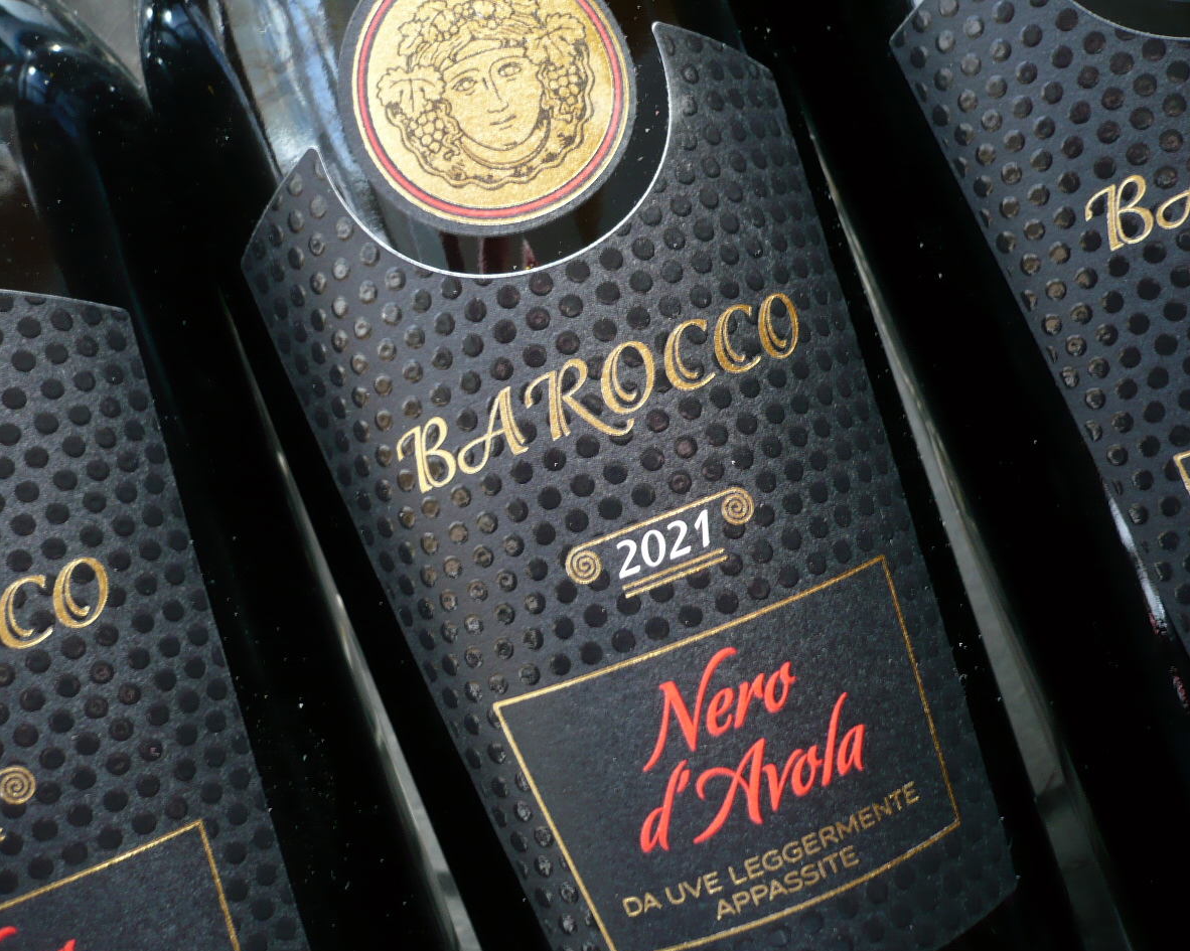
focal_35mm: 37
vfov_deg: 40.1
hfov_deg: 49.0
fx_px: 1303
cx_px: 643
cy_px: 475
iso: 100
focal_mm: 5.8
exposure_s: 1/50
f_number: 2.8
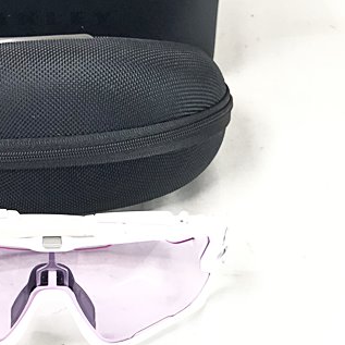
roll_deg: +3.1
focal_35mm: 116
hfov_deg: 14.8
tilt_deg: -36.2
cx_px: -8
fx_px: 1308
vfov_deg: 15.0
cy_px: 82
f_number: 2.4
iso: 125
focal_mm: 6
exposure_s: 1/33
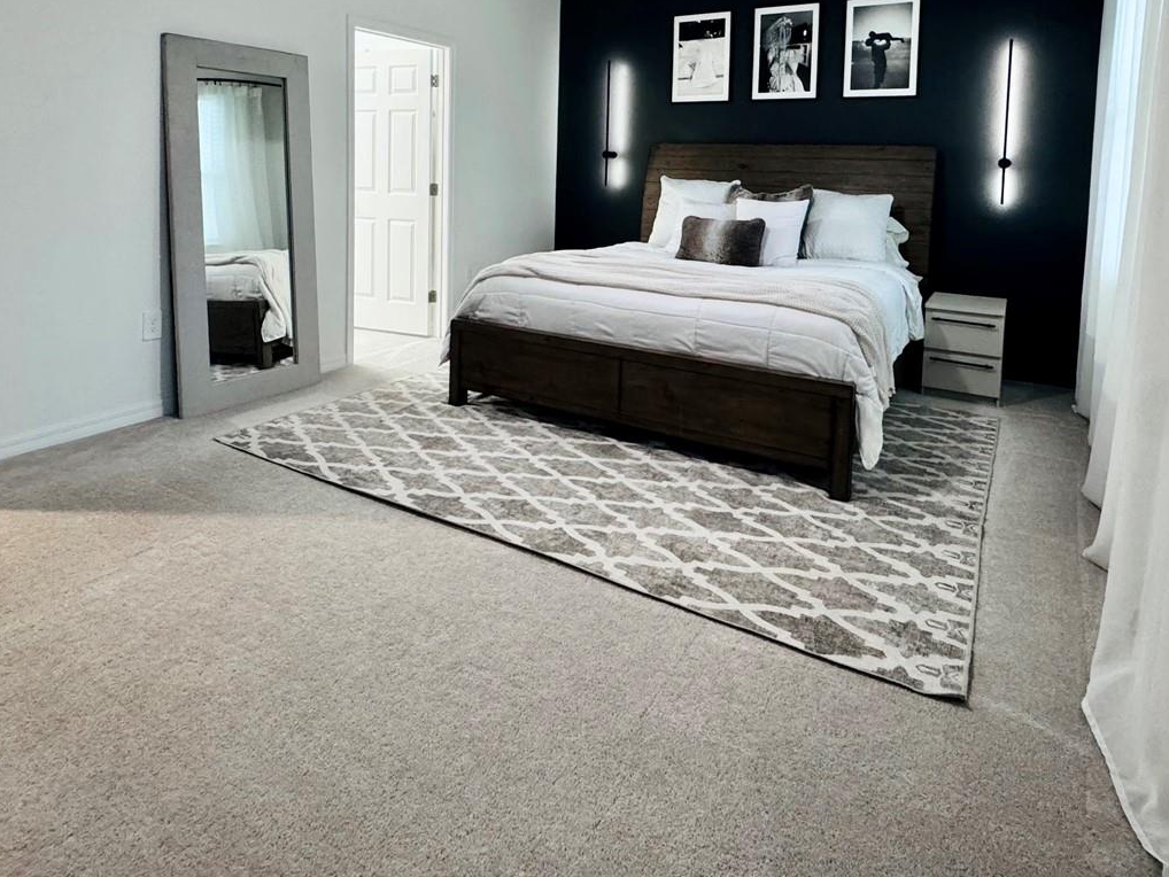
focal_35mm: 22
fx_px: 743
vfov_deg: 57.6
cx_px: 611
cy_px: 207
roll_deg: -1.7
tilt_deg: -3.7
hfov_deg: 76.3
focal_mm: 2.22
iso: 500
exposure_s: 1/60
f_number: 2.2
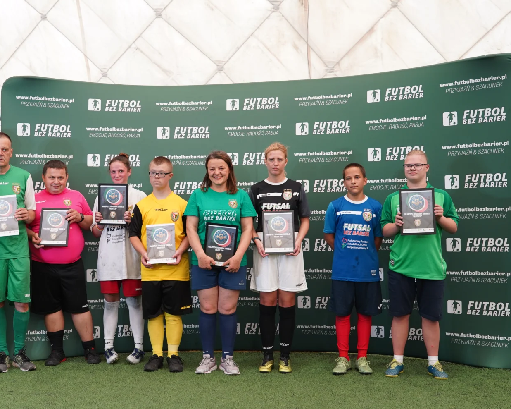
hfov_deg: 36.1
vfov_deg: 29.7
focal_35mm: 51
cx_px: 151
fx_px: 771
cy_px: 215
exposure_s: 1/80
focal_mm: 35
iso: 500
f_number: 4
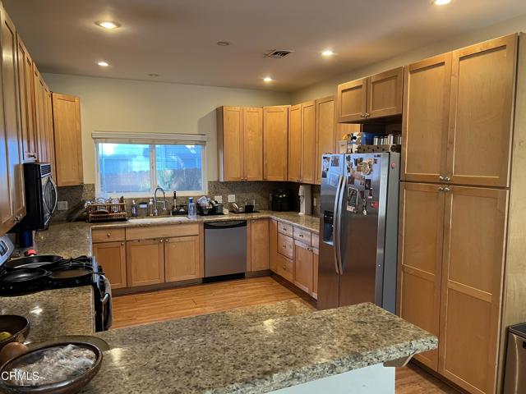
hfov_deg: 67.3
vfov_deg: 53.1
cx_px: 263
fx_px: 395
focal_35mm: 26
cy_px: 197
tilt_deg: -5.8
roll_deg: +0.2
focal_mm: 5.7
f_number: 1.5
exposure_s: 1/60
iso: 200
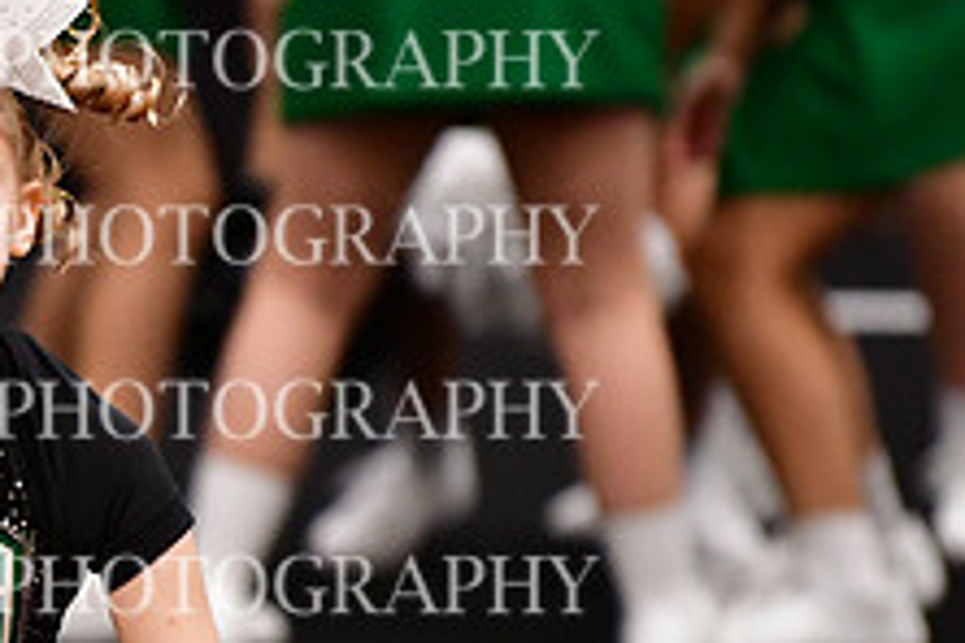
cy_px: 497
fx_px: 21041
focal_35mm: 785
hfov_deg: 2.6
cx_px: -30
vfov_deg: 1.8
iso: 4000
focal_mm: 200
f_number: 2.8
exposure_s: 1/800
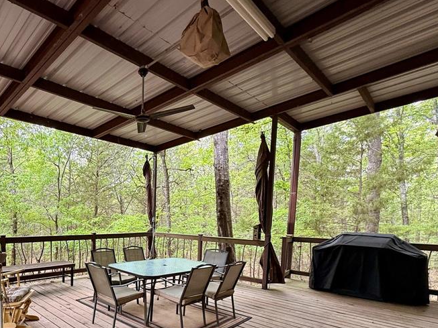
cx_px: 122
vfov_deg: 58.0
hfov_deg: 72.3
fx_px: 278
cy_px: 245
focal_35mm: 22
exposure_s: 1/99
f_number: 2.2
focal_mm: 2.22
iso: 64
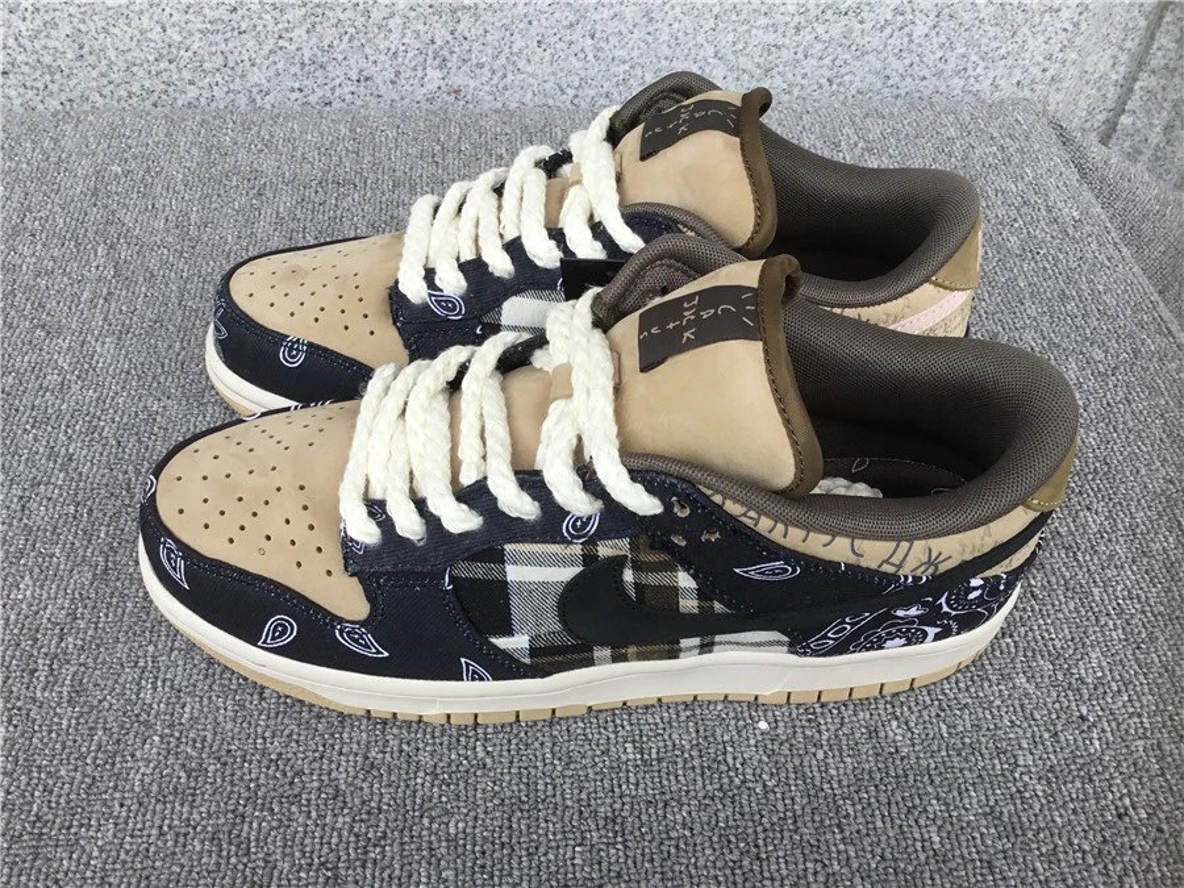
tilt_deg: -47.9
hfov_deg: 58.4
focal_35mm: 31
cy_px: 444
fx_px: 1060
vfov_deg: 45.4
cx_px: 592
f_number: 2.4
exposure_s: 1/384
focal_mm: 3.3
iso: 25
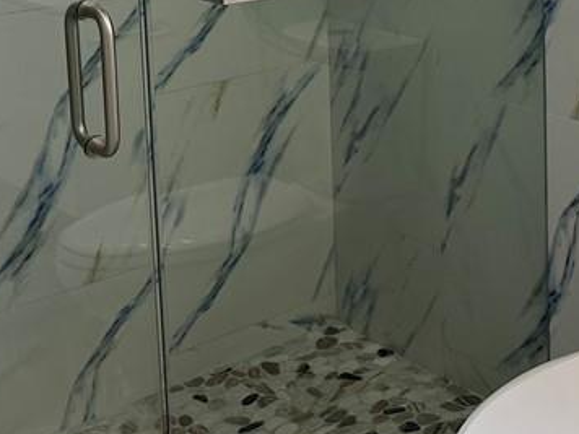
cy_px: -94
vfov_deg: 19.9
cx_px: 600
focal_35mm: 69
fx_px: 1154
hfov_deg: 26.4
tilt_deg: -6.9
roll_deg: +0.7
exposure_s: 1/141
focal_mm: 6.86
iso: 80
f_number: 1.78
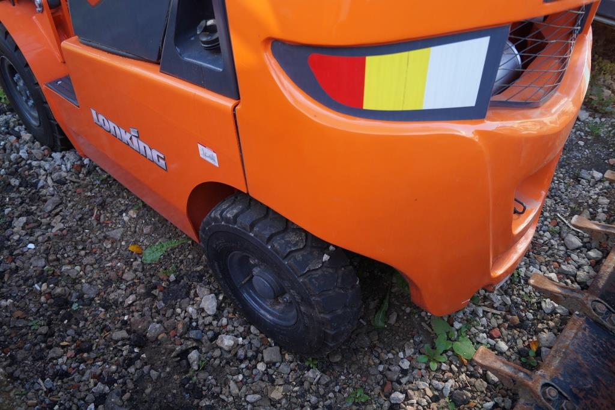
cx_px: 308
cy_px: 205
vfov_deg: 47.9
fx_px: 461
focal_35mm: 27
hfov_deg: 67.4
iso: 250
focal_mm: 18
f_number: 4
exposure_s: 1/160
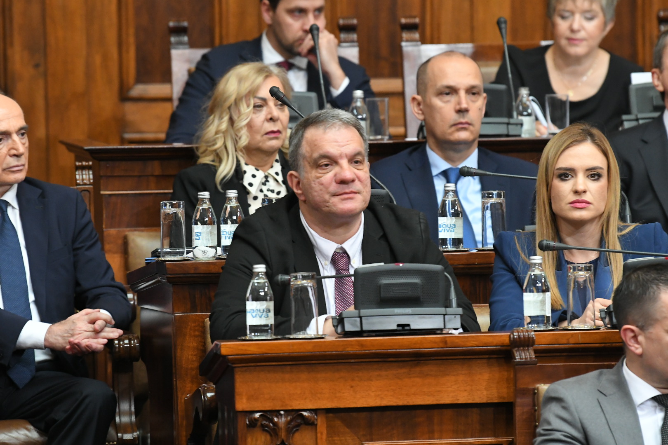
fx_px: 5566
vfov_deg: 4.6
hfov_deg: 6.9
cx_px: 334
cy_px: 222
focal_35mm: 300
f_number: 4
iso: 3200
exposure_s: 1/320
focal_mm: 200
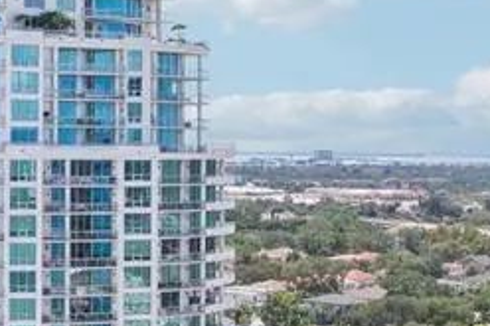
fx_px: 1238
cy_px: 176
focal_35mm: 91
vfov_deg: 15.0
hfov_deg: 20.8
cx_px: -103
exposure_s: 1/1500
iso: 400
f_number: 2.8
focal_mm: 8.4
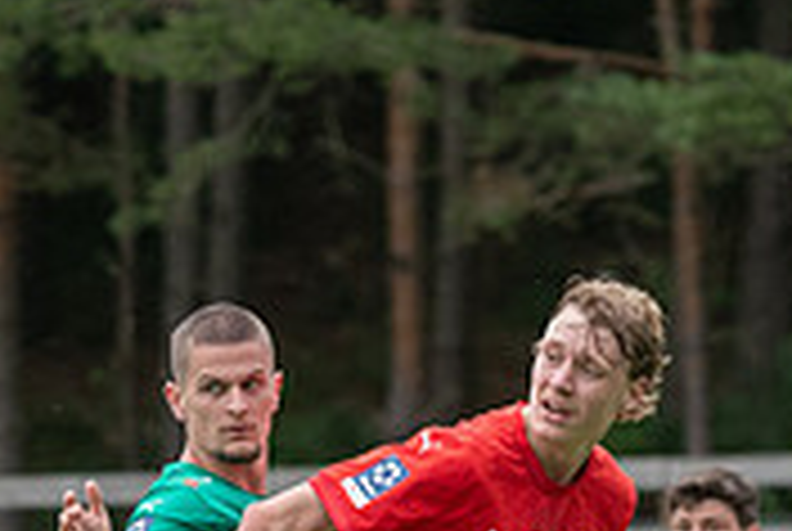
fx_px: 16307
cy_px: 664
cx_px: 148
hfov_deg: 2.8
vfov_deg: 1.9
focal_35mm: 740
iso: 1250
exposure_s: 1/2000
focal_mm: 150
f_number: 4
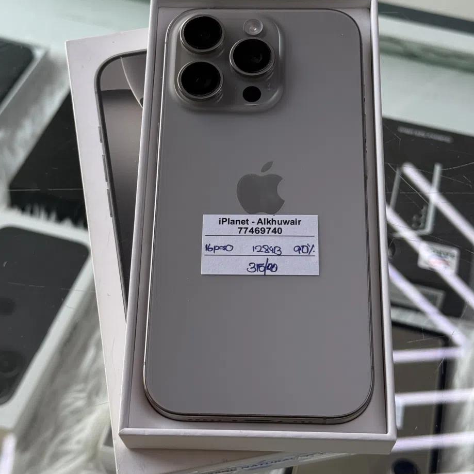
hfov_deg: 27.3
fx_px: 976
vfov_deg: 27.2
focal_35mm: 63
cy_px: 167
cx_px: 235
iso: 64
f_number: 1.78
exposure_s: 1/268
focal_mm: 6.76
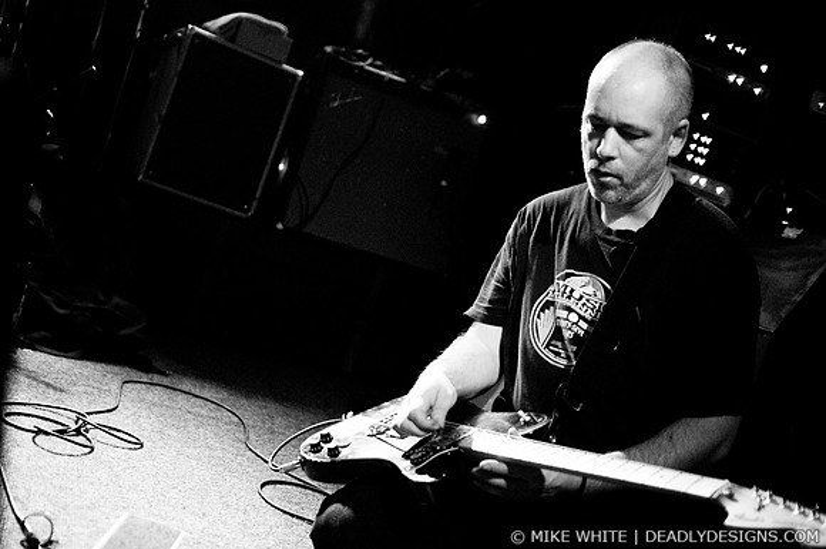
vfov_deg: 29.8
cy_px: 274
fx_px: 1031
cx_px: 413
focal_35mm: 45
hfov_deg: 43.7
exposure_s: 1/30
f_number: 1.8
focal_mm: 30
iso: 1000
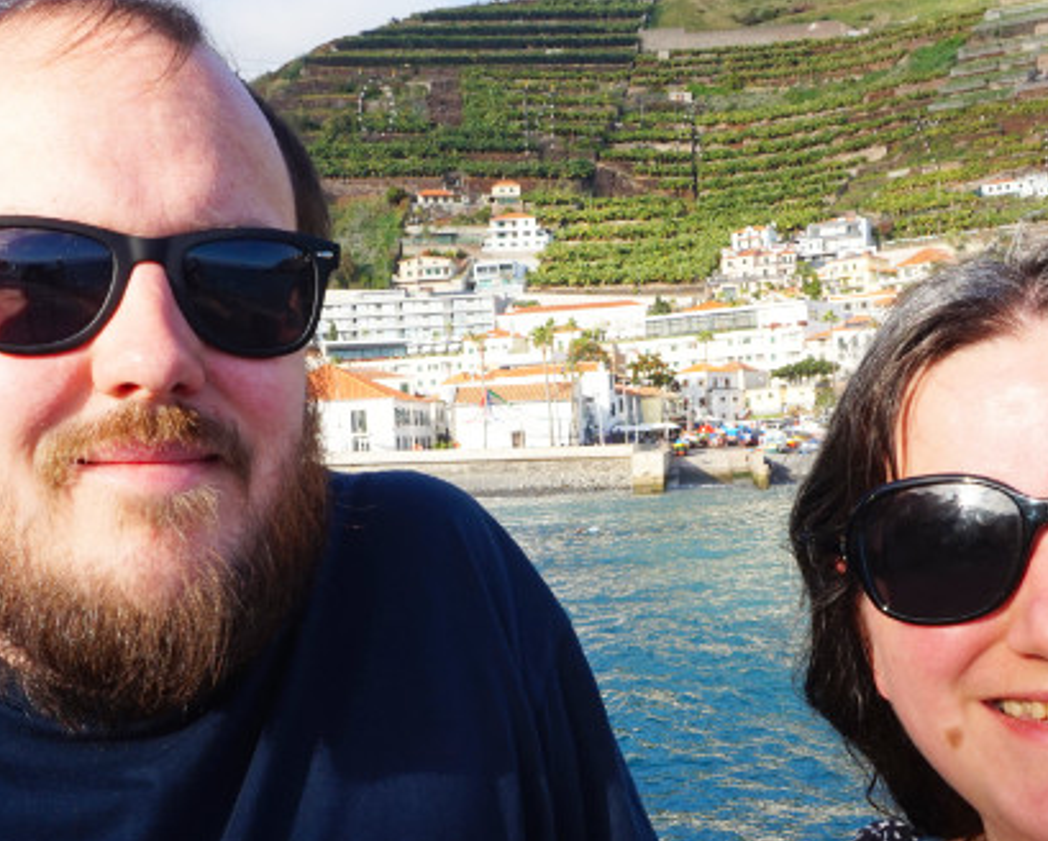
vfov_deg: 33.9
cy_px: 553
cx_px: 610
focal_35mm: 44
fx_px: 1366
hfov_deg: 41.8
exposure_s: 1/80
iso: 100
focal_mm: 16
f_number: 13
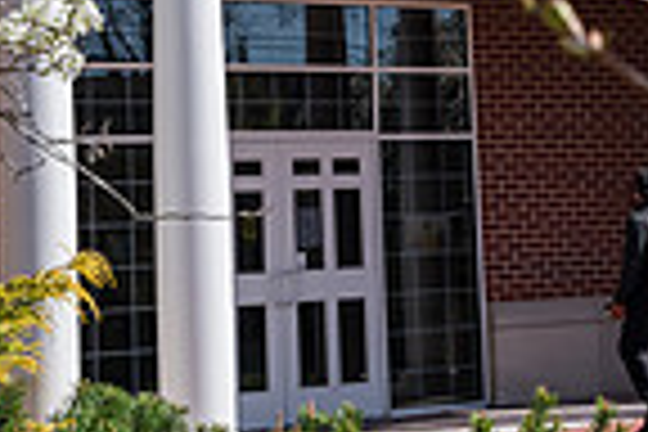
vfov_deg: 9.6
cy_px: -88
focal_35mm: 141
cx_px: 522
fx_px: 2538
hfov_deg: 14.5
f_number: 7.1
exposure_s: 1/250
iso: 320
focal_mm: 35
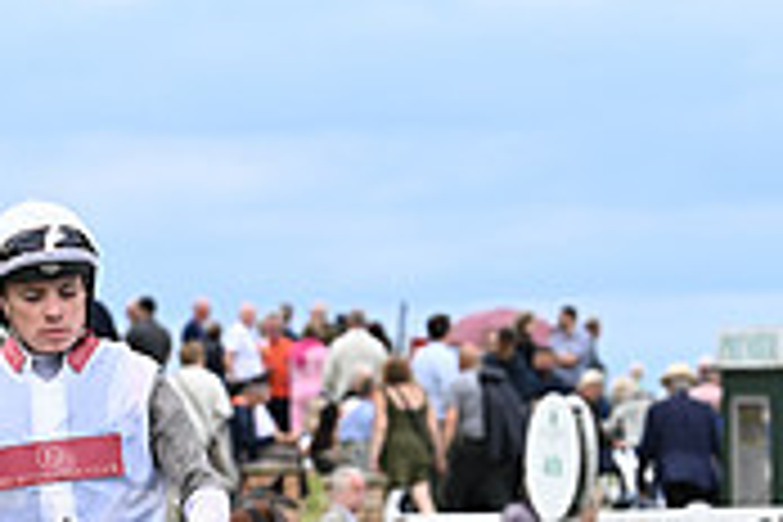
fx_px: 9439
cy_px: 821
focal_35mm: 434
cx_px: 108
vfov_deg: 3.2
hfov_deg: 4.7
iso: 400
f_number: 5.6
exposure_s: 1/800
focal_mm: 130
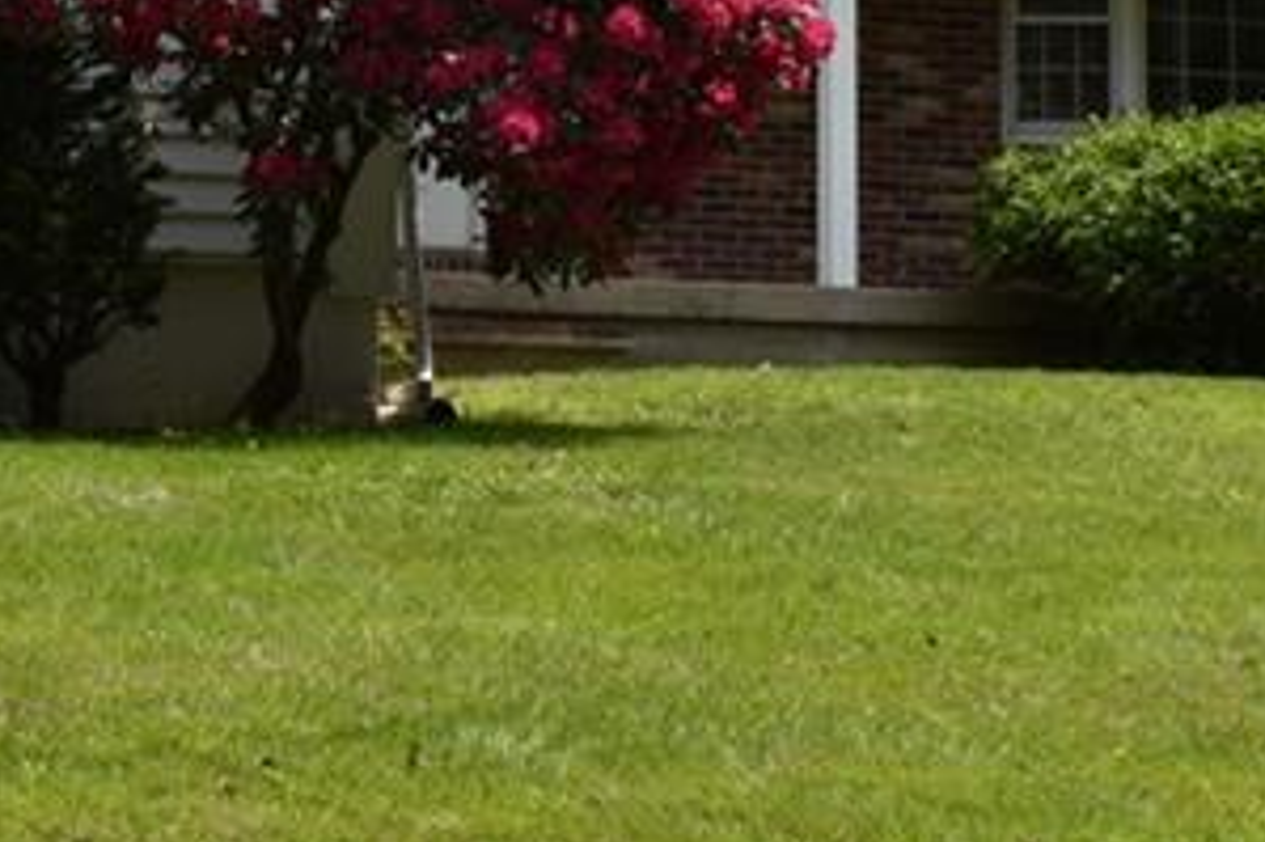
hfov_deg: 17.9
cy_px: 178
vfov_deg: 12.1
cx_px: 228
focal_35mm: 113
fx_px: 3968
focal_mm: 22
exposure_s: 1/320
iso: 200
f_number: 9
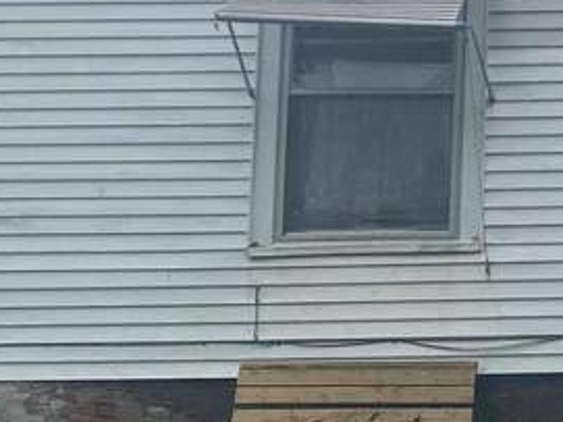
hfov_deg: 14.8
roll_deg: +0.6
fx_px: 2000
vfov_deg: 11.9
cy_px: 31
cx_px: 870
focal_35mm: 123
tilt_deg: +8.8
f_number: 1.8
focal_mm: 4.25
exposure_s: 1/1072
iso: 32
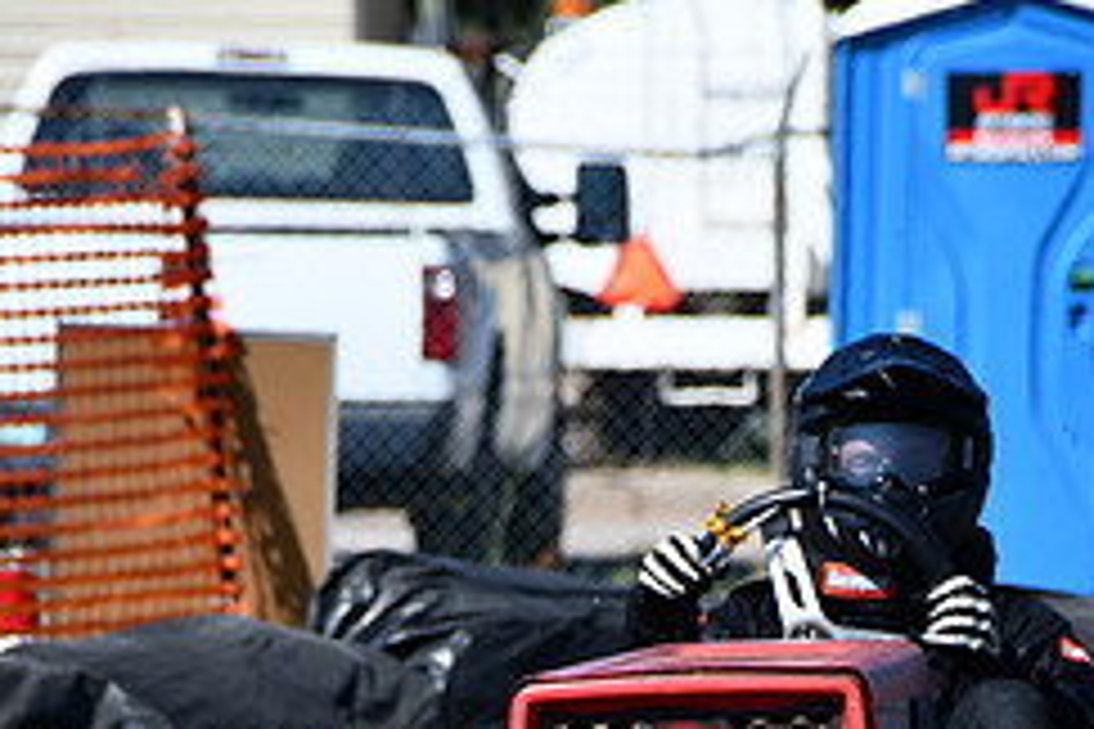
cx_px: 765
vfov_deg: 1.5
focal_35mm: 896
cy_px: 835
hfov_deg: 2.3
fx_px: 27226
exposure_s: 1/500
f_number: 8
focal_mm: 250
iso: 200
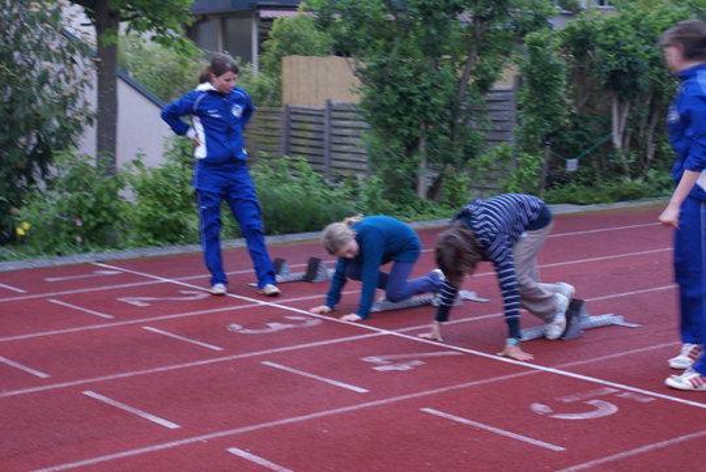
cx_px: 353
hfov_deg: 29.8
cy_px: 236
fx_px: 1325
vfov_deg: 20.2
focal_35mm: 68
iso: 400
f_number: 5.6
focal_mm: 45
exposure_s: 1/8
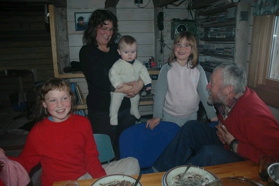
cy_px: 93
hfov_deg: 67.4
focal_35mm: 27
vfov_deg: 47.9
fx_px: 209
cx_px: 140
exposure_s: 1/60
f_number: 3.5
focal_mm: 18
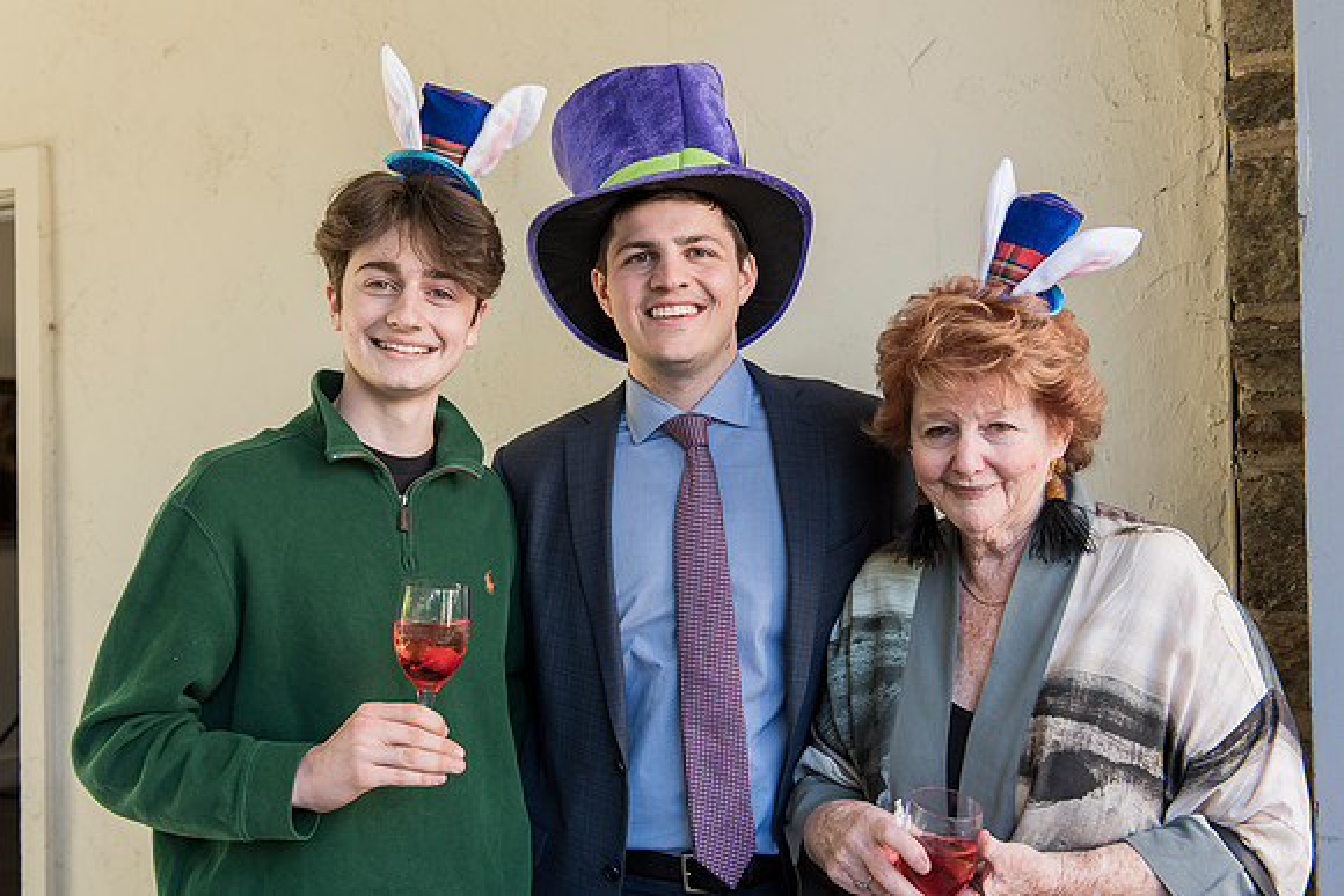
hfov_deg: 44.4
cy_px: 425
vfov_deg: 30.4
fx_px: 1648
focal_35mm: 44
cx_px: 638
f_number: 5
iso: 400
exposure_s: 1/100
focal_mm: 42
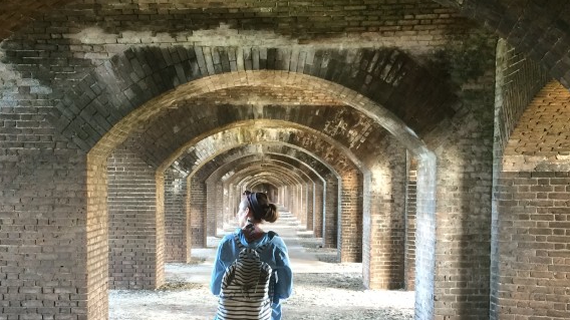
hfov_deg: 36.6
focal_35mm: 57
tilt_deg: -3.8
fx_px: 861
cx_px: 283
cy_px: 245
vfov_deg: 20.9
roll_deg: +0.2
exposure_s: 1/30
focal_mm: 4.15
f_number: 2.2
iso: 80
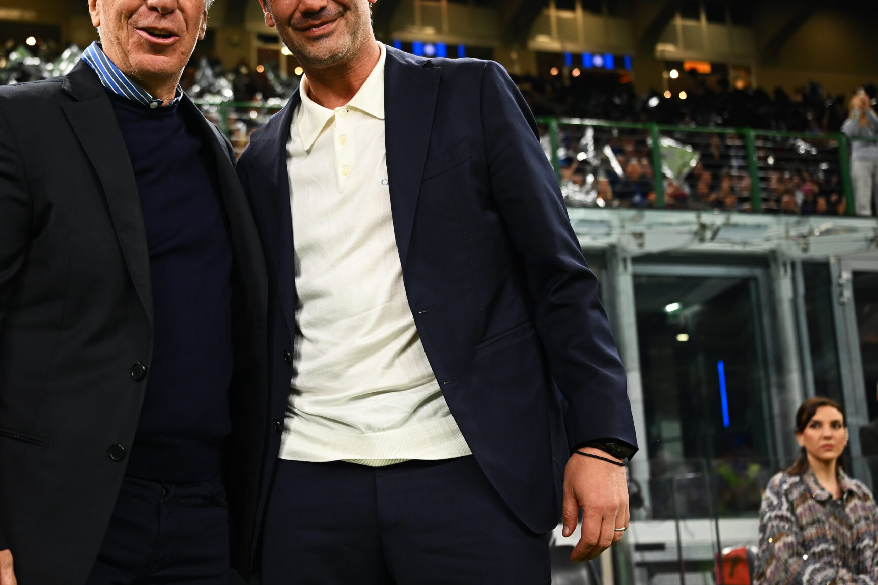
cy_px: 291
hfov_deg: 42.0
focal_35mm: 46
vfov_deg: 29.2
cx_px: 268
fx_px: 1122
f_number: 2.8
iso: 720
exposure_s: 1/400
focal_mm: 31
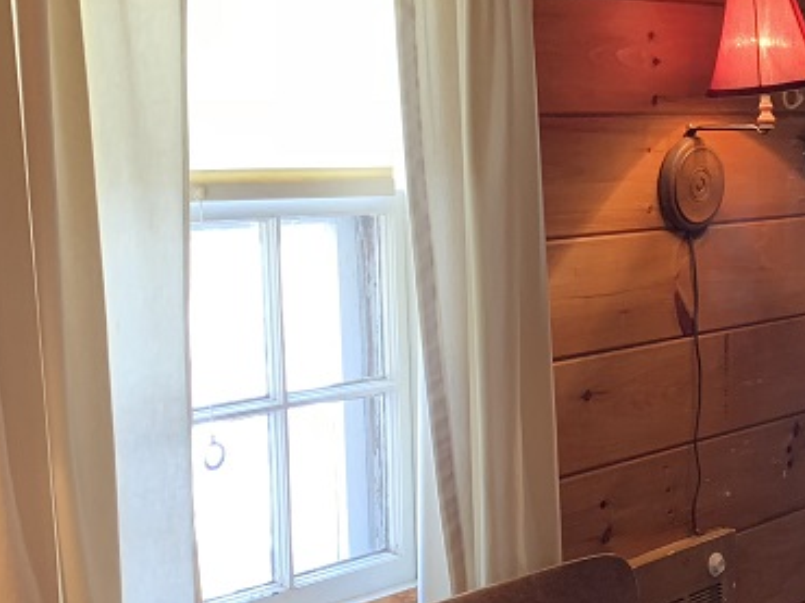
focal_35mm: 72
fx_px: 1673
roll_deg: -0.3
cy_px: 370
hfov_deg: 25.6
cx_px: 825
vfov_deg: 20.4
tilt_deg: -8.2
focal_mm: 4.25
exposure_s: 1/60
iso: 200
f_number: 1.8
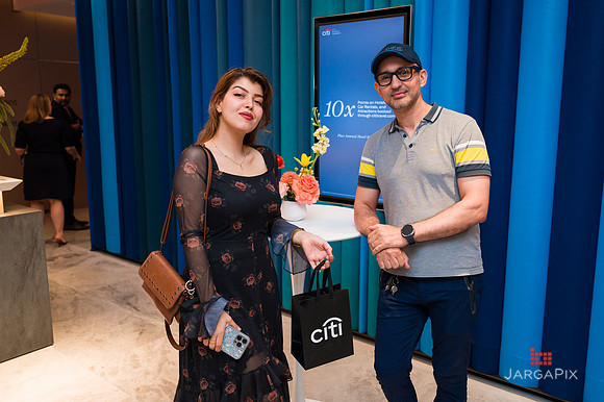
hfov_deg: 60.2
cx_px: 315
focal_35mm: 31
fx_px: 520
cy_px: 192
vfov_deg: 42.2
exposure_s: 1/160
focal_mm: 29
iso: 800
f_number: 3.2
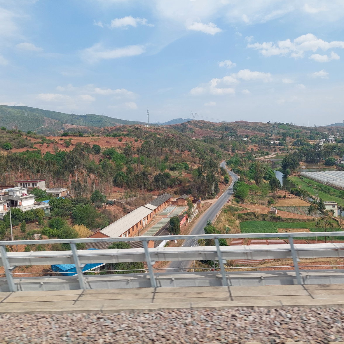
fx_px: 337
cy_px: 170
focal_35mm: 30
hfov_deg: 53.8
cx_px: 201
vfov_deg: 54.0
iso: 40
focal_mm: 5.23
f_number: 1.8
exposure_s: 1/1226
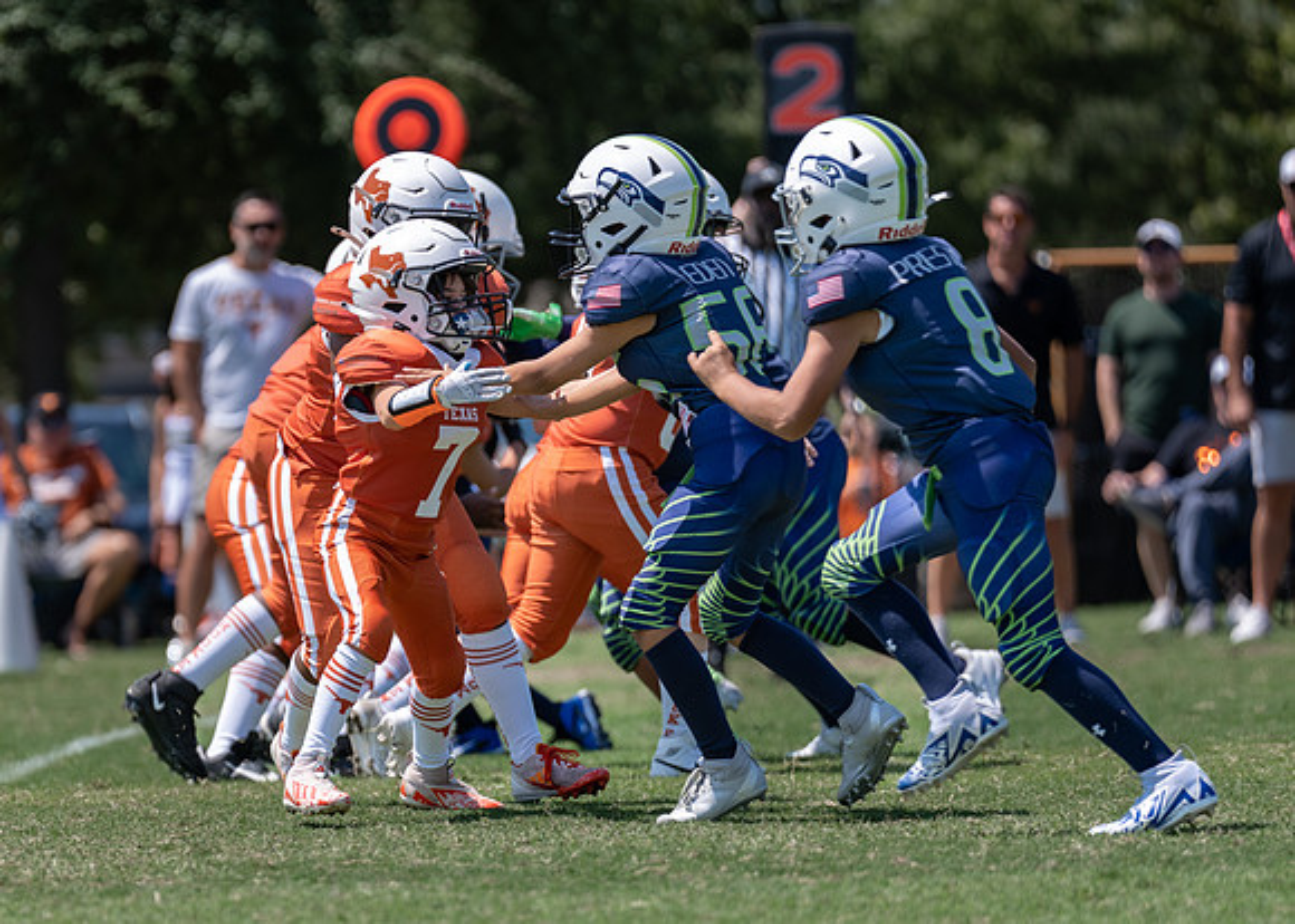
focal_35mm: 352
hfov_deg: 5.7
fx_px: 12935
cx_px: 386
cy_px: 634
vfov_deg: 4.1
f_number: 2.8
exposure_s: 1/1600
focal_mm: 200
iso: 100
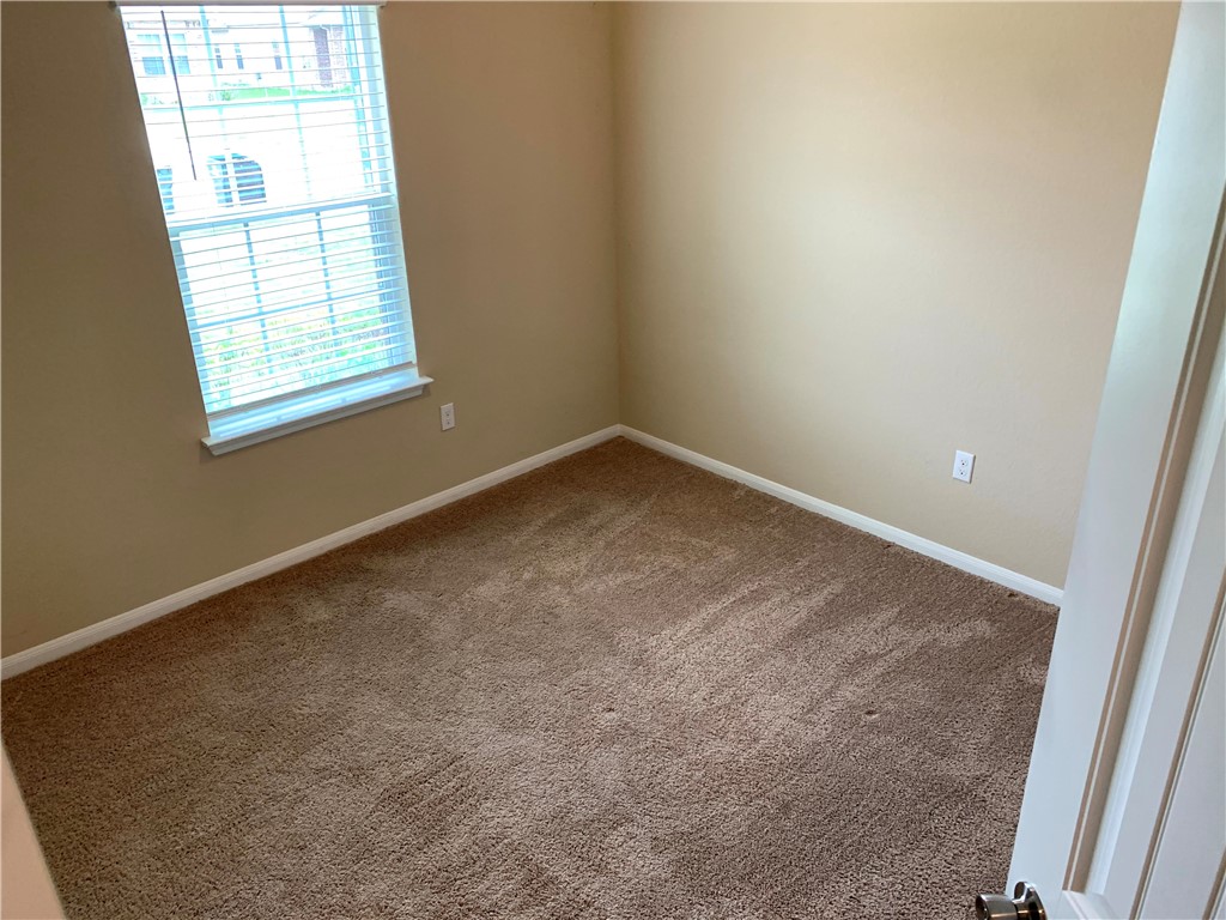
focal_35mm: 26
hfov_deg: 67.3
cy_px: 460
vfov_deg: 53.1
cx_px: 613
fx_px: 921
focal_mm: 4.25
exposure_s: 1/60
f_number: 1.8
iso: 100
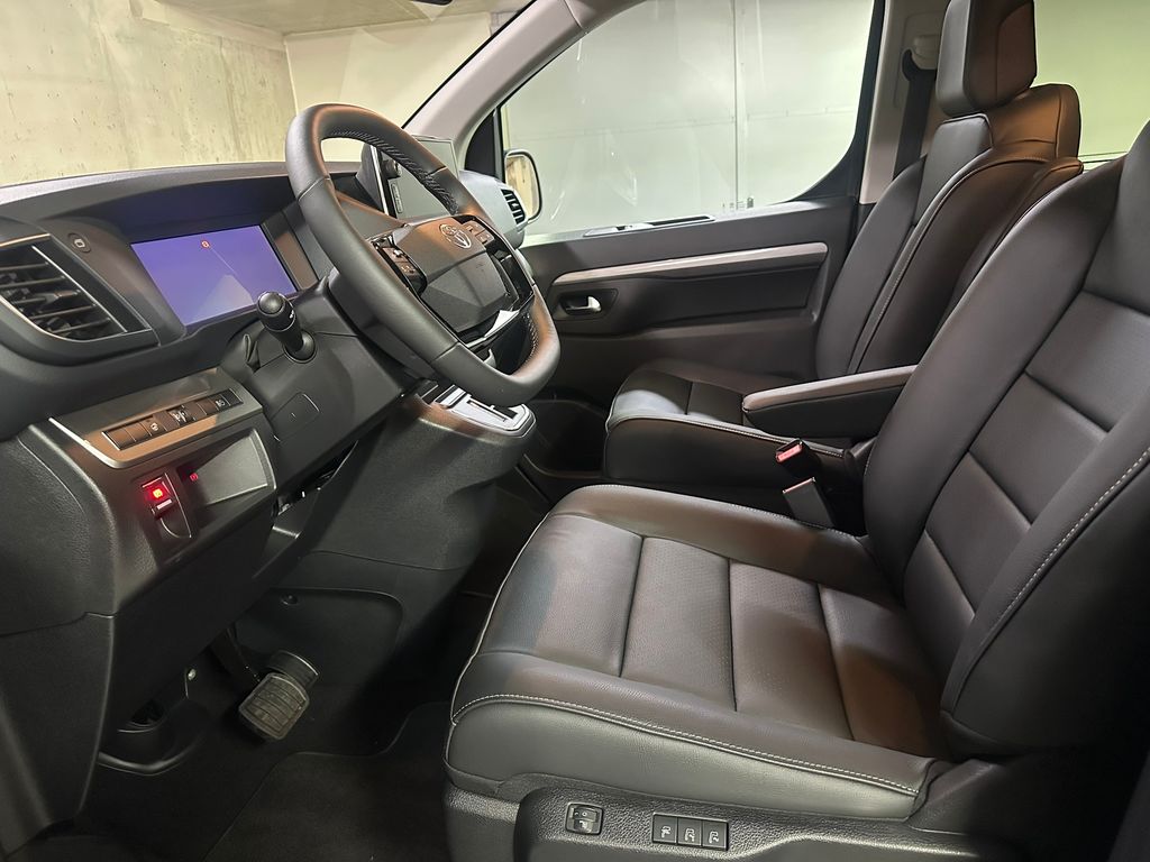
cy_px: 431
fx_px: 797
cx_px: 575
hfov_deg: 71.6
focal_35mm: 24
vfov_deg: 56.8
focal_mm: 6.86
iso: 1000
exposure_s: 1/33
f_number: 1.78
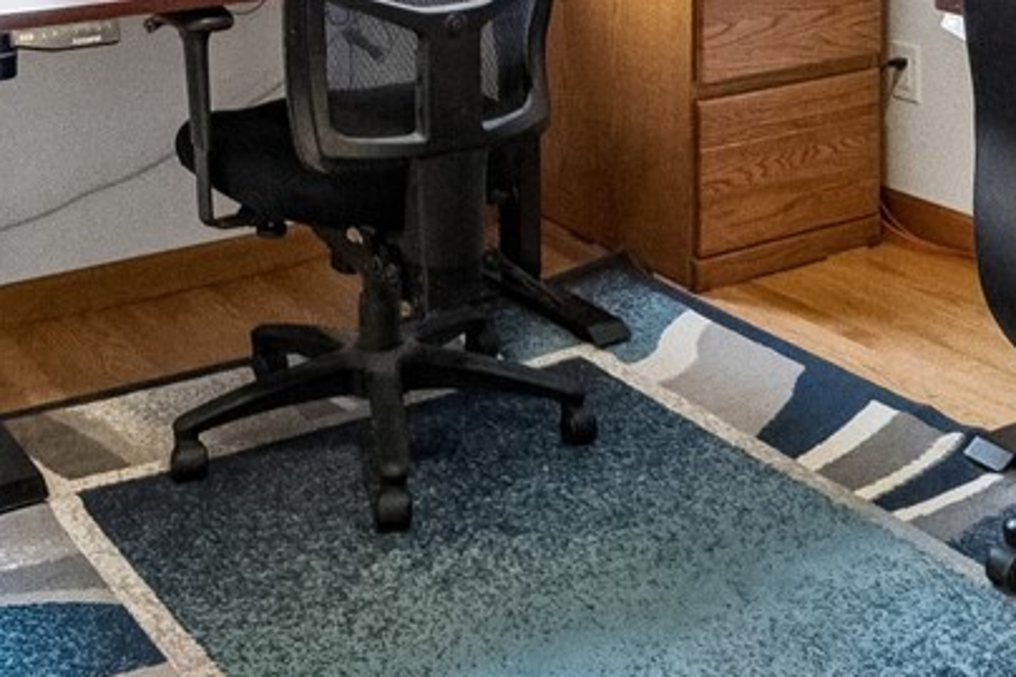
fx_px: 1777
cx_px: 602
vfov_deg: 18.8
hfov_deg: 31.8
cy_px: -361
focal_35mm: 63
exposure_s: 1/30
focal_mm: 10
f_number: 9
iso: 4000
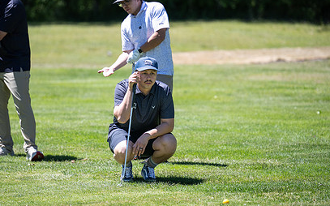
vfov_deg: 6.0
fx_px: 1960
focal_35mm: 218
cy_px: 107
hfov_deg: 9.6
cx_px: 144
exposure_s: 1/2500
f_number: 2.8
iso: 250
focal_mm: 150
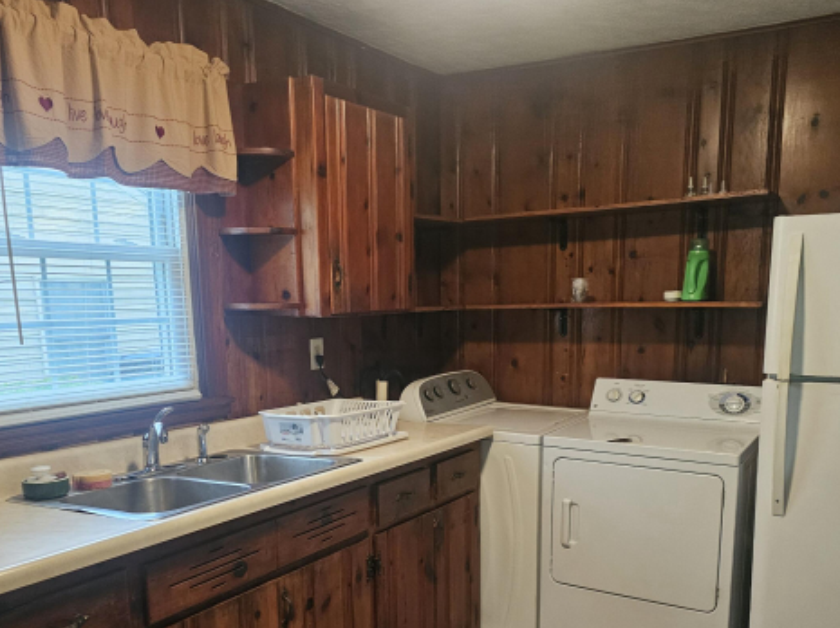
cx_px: 413
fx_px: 800
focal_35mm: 33
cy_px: 437
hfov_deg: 55.4
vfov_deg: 42.1
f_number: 1.7
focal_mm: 6.3
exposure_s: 1/120
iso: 1000
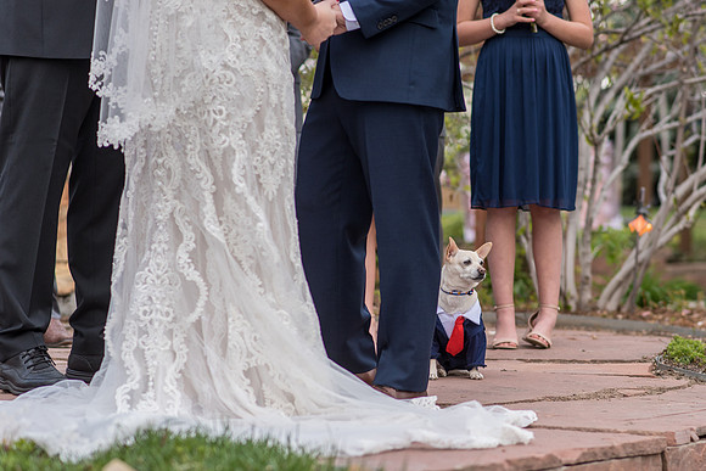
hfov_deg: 18.1
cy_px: 277
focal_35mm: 113
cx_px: 469
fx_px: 2216
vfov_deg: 12.1
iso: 100
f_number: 2.8
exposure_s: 1/500
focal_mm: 85
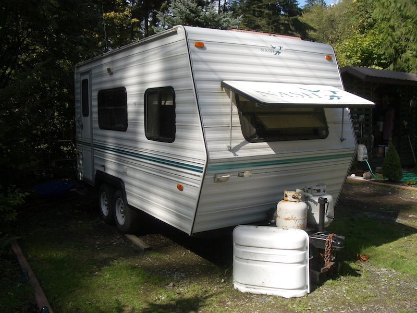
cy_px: 156
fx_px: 422
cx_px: 208
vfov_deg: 40.7
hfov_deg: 52.6
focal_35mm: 35
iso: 50
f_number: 4.3
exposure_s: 1/400
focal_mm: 5.8
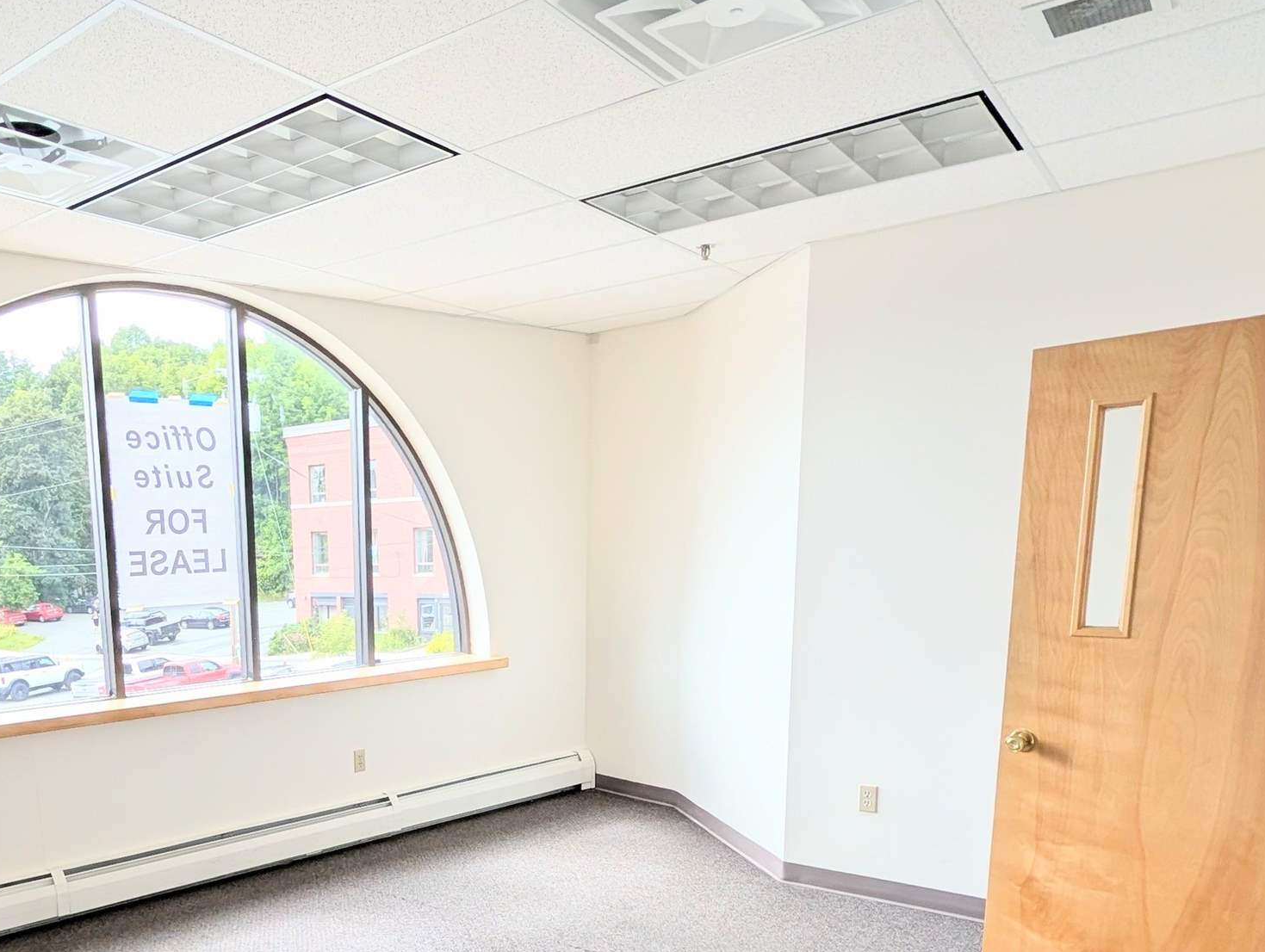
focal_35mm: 25
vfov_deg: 52.2
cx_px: 355
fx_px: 915
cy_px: 734
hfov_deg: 66.1
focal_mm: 2.02
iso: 57
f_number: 1.7
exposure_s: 1/501
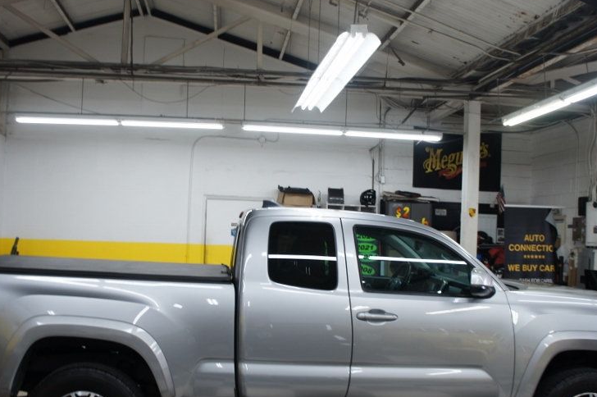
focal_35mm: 38
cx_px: 293
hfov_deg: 50.7
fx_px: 630
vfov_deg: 34.9
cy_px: 228
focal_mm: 18
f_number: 4
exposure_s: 1/30
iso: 200
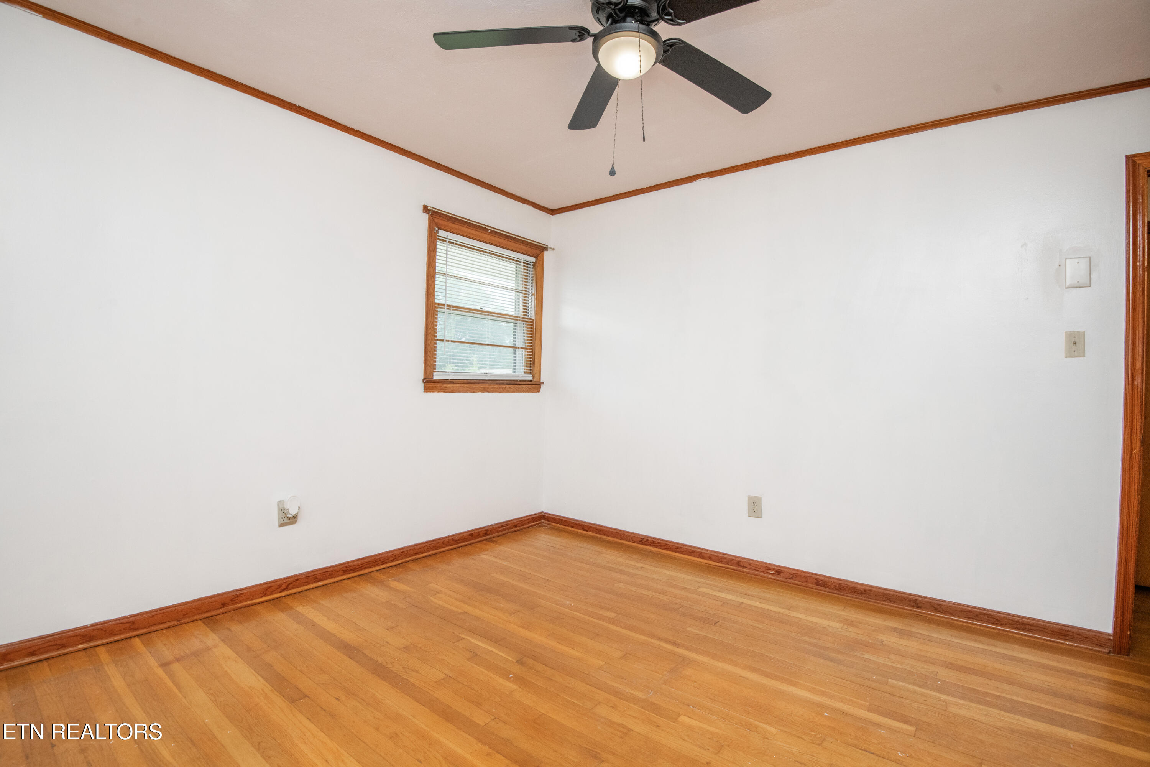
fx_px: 511
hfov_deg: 96.7
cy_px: 384
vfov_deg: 73.7
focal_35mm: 16
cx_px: 575
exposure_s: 1/250
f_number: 9
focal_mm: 16
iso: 640
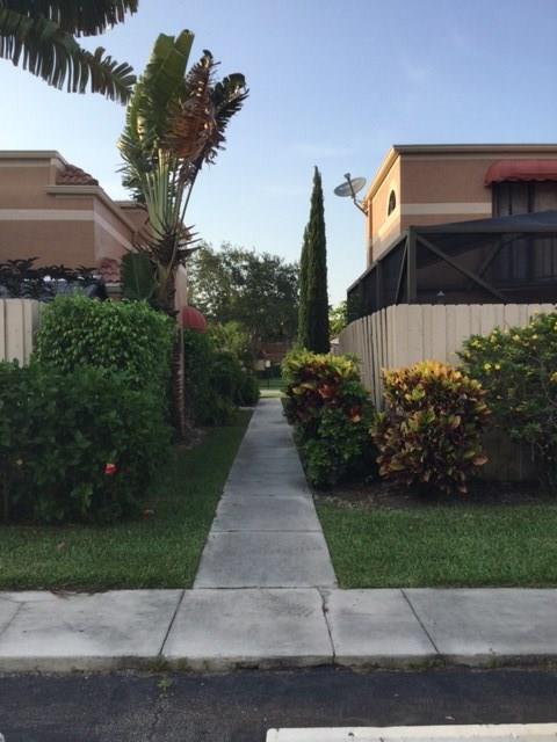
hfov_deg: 45.4
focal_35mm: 31
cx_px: 278
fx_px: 665
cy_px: 371
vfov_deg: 58.4
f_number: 2.4
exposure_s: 1/562
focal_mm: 3.3
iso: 25
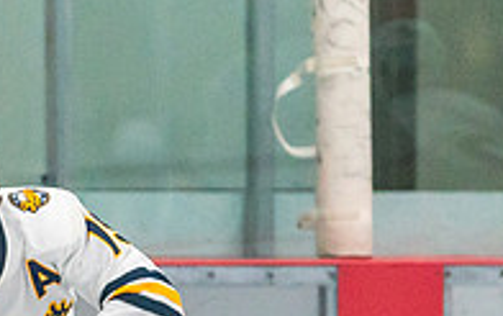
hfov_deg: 2.1
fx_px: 13450
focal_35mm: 980
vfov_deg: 1.3
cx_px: -43
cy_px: 448
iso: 3200
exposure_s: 1/1250
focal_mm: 200
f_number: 2.8
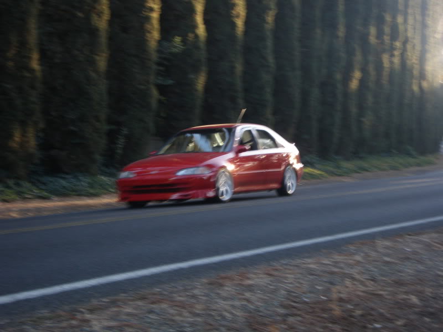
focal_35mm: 87
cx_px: 222
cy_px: 166
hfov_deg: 22.5
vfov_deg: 17.0
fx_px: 1113
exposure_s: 1/50
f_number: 4.3
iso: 100
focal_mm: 15.7
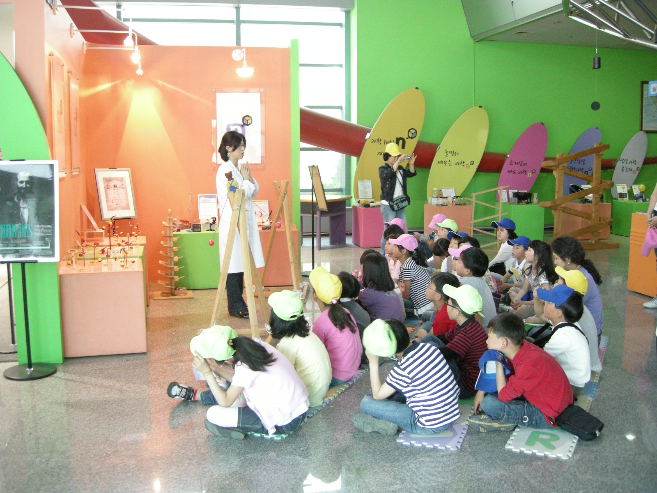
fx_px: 683
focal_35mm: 36
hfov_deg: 51.4
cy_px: 246
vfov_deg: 39.7
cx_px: 328
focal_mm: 7.5
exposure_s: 1/26.2
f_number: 2.7
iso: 400
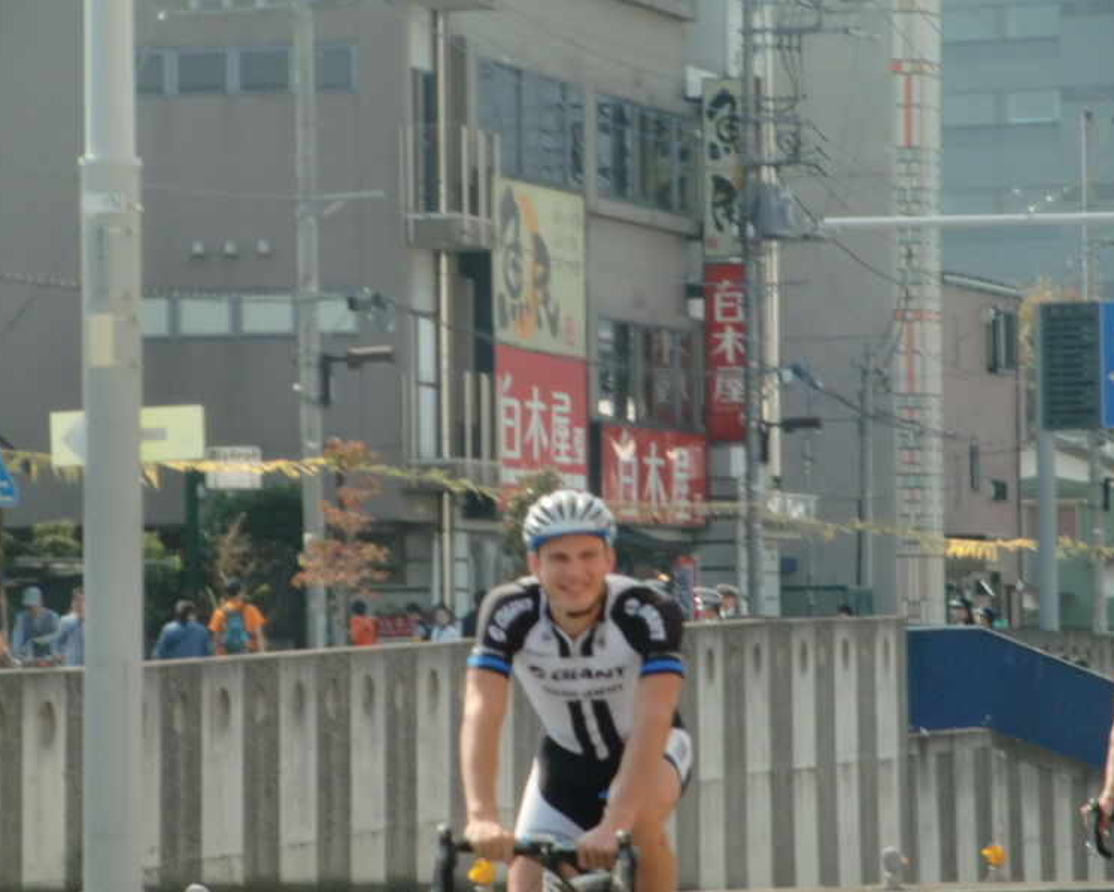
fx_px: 6860
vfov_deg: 7.4
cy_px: 446
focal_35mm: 208
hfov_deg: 9.3
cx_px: 538
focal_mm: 35.7
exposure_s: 1/1000
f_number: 5.2
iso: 160
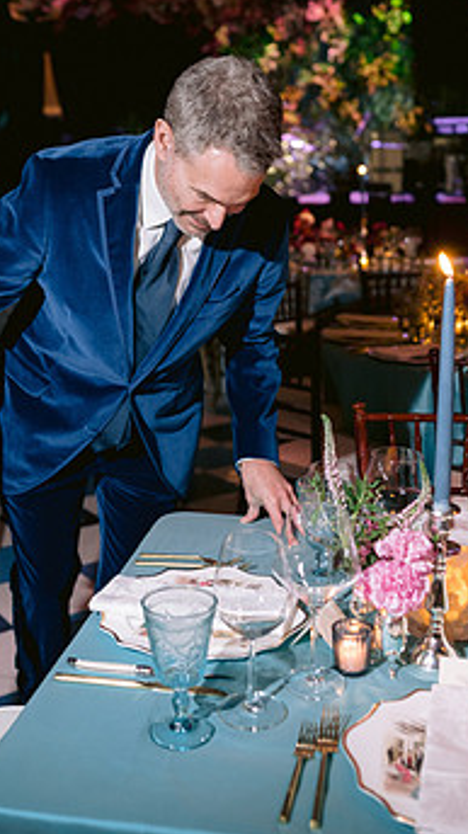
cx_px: 228
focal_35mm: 48
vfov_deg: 42.7
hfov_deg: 24.9
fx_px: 1061
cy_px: 337
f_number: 2.8
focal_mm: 35
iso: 1000
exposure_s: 1/100
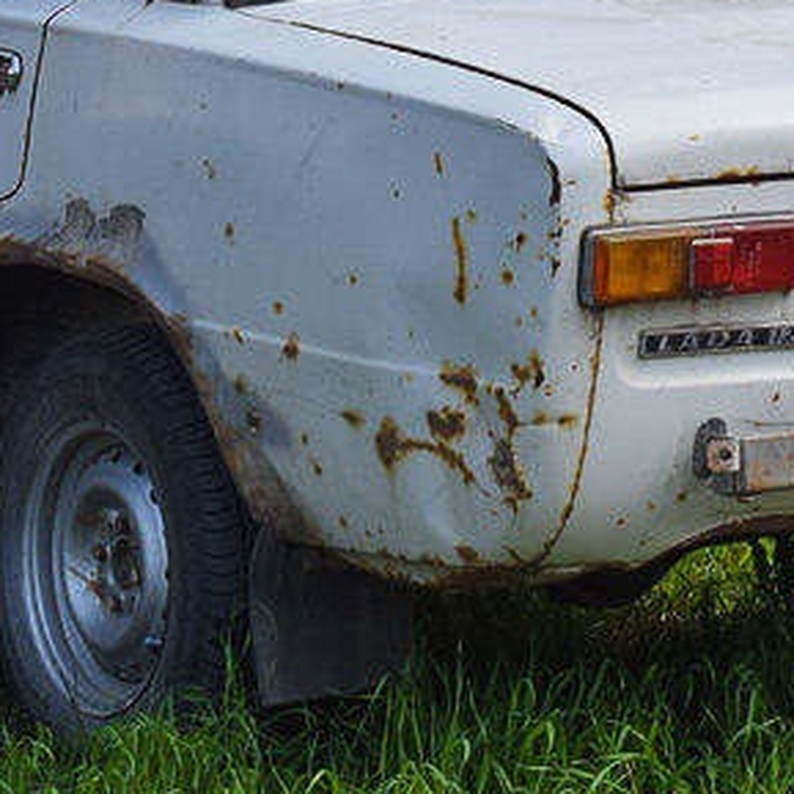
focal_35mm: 212
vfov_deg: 8.2
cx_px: 321
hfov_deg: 8.3
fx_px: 5502
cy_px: -85
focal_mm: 40
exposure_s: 1/800
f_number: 6.3
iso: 400
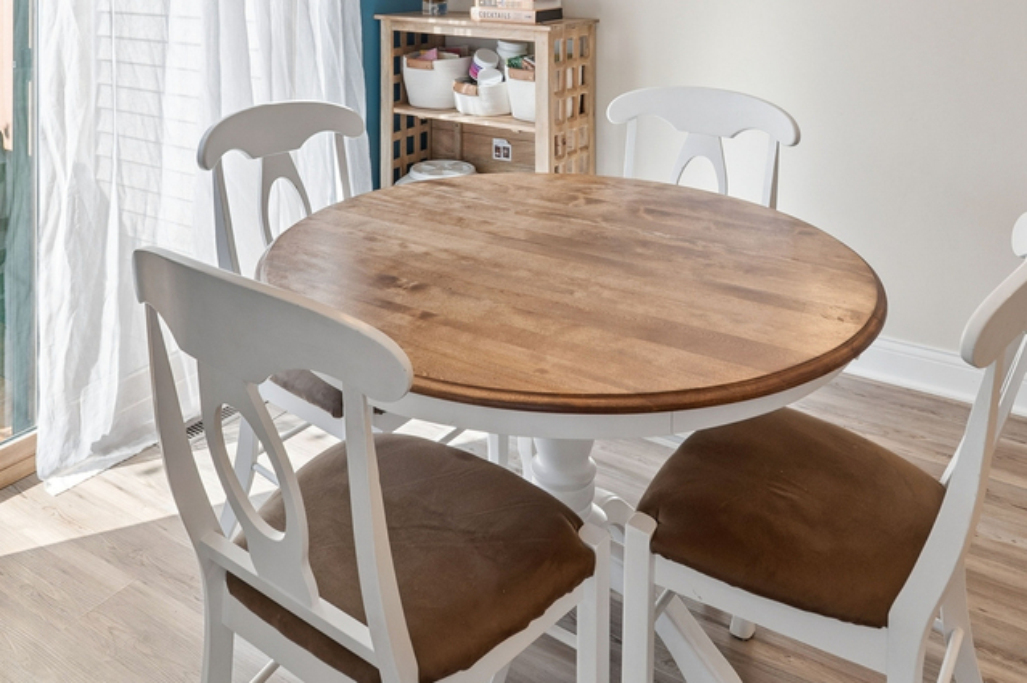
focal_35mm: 33
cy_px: -45
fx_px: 941
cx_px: 473
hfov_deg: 57.2
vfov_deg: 35.0
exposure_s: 1/100
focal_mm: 13
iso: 400
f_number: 8
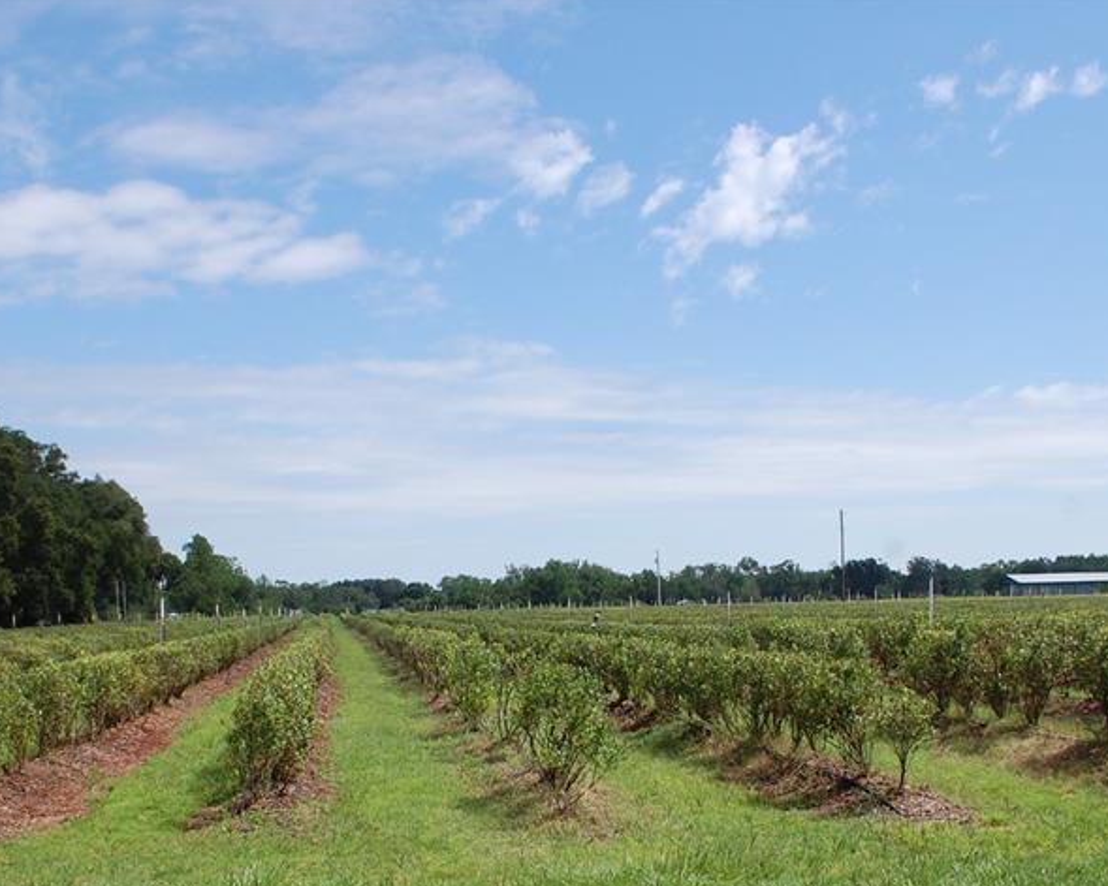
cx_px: 442
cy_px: 634
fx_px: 1443
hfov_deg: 41.8
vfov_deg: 33.6
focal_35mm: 44
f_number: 9
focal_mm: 18
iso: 200
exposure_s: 1/320
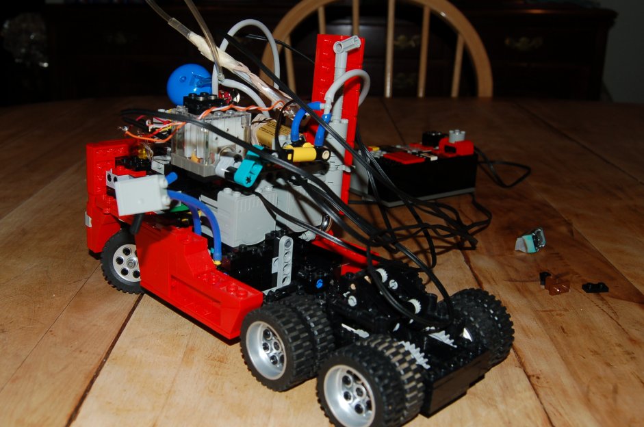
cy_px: 214
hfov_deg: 62.0
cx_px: 322
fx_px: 536
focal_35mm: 30
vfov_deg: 43.5
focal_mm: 20
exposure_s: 1/125
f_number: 5.6
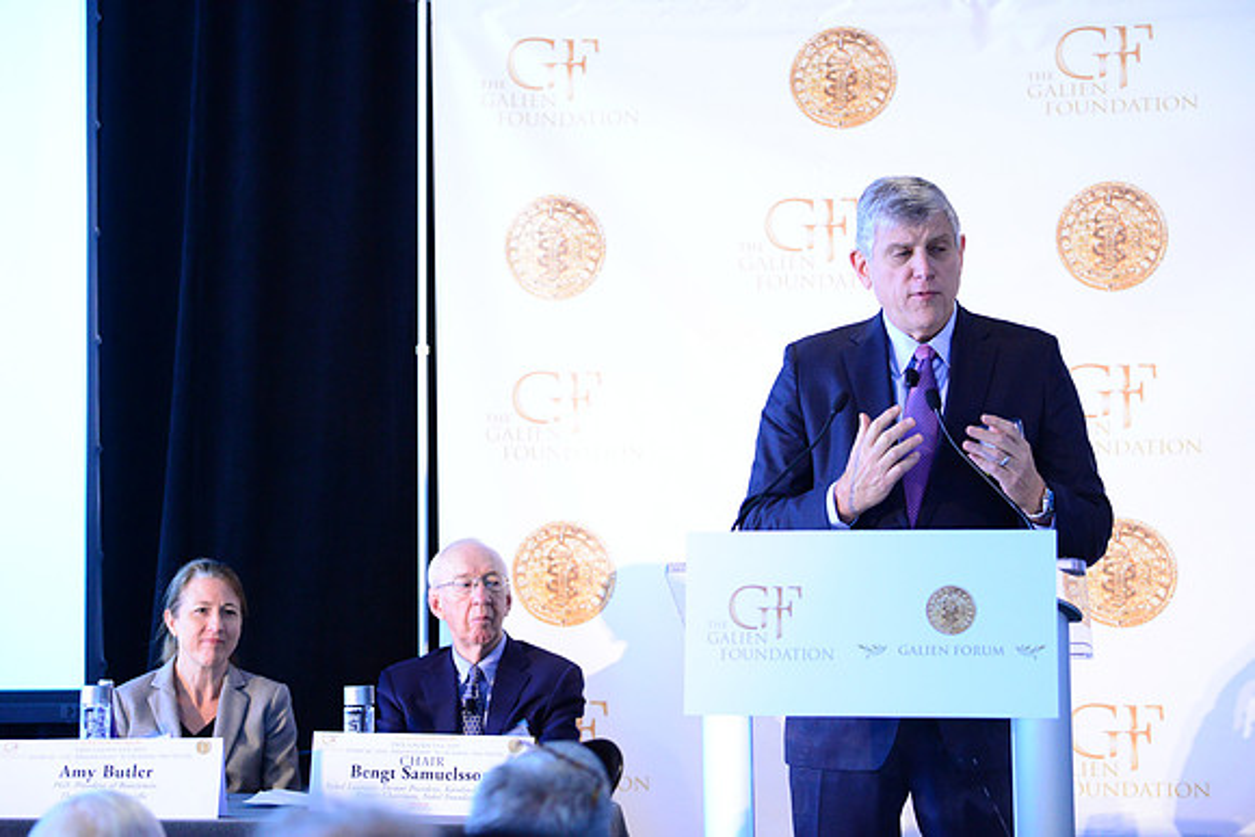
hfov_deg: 21.5
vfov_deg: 14.4
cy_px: 418
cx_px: 628
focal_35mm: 95
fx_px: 3312
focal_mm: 95
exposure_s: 1/160
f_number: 2.8
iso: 4000
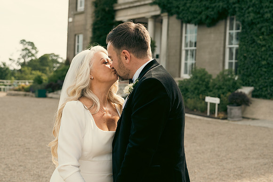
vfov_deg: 21.6
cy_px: 91
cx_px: 136
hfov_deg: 31.9
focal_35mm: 63
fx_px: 478
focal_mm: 42
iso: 160
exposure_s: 1/800
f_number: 3.2
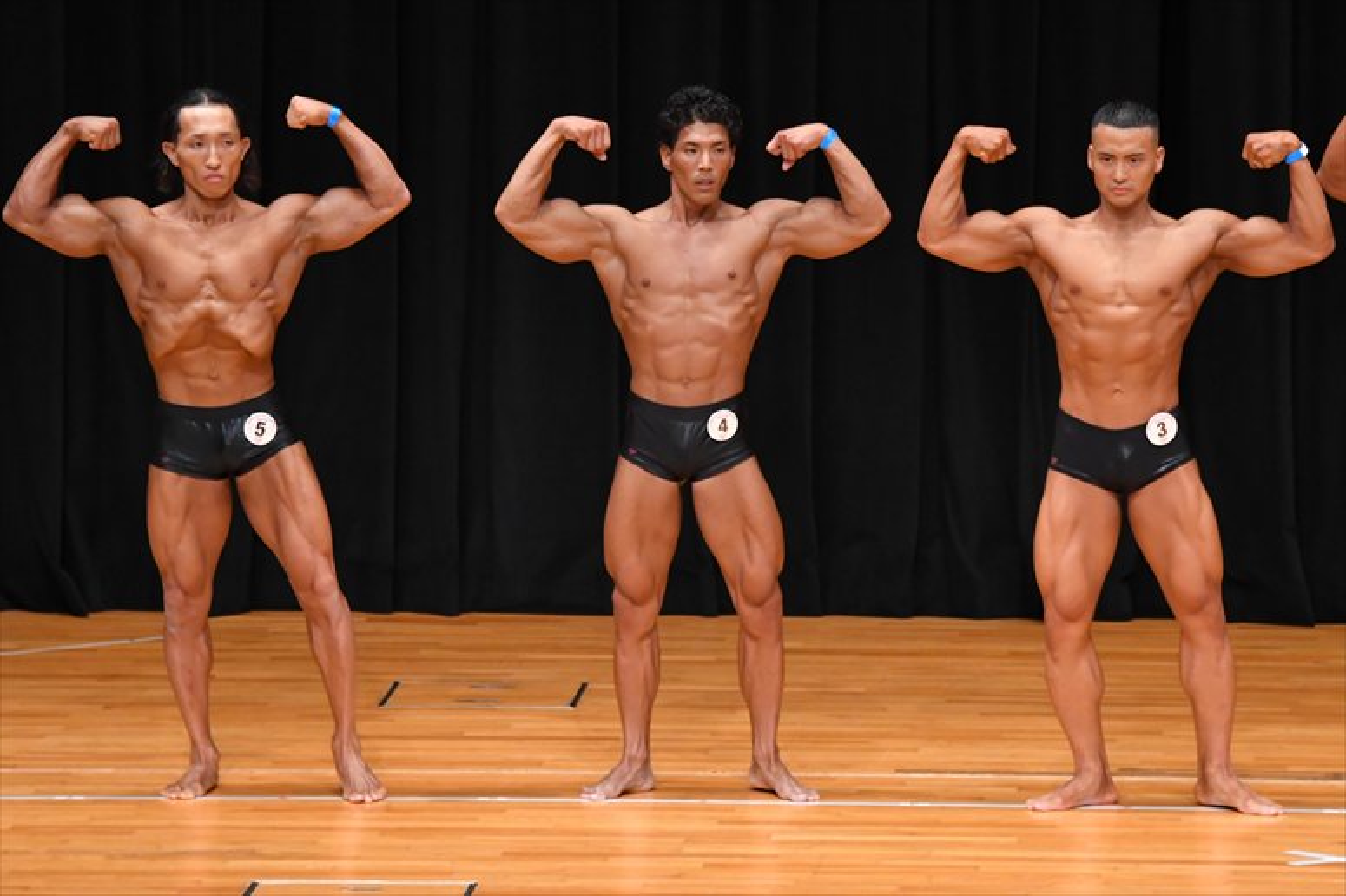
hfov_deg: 7.6
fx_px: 10090
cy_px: 448
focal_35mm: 270
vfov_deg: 5.1
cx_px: 673
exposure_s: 1/400
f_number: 5.6
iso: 4000
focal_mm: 180
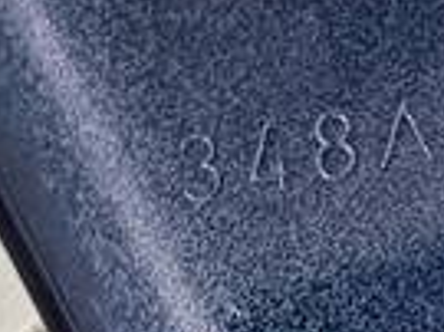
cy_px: 115
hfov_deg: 10.1
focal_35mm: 197
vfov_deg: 7.5
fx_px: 2525
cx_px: 230
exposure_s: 1/100
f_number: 1.7
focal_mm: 4.2
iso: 100
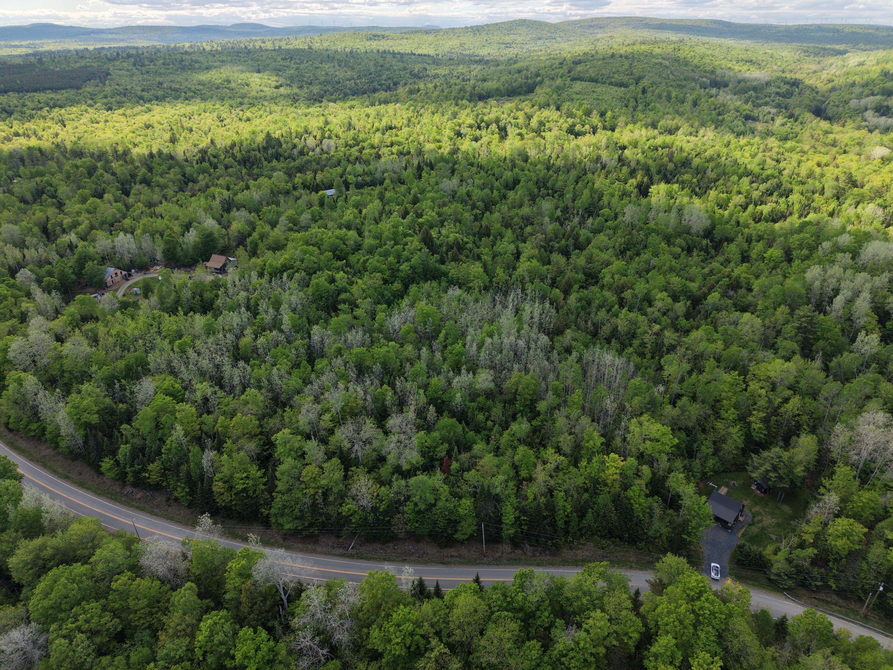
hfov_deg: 71.6
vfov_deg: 56.8
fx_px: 619
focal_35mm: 24
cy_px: 335
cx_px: 446
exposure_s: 1/100
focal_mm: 8.67
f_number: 1.8
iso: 100
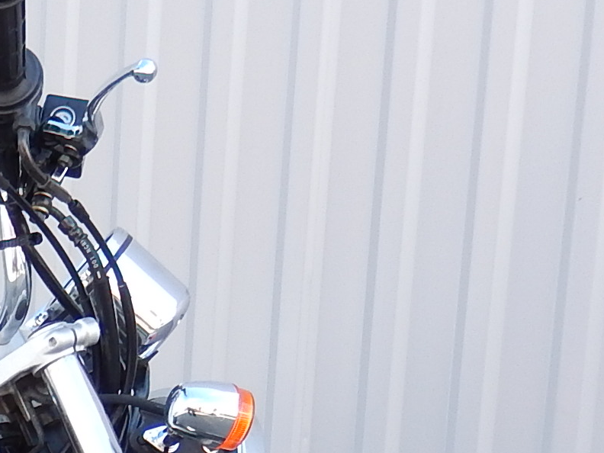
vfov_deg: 13.2
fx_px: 1797
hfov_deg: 17.2
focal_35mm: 103
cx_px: -296
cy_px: 769
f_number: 3.4
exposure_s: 1/160
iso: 125
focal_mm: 4.5
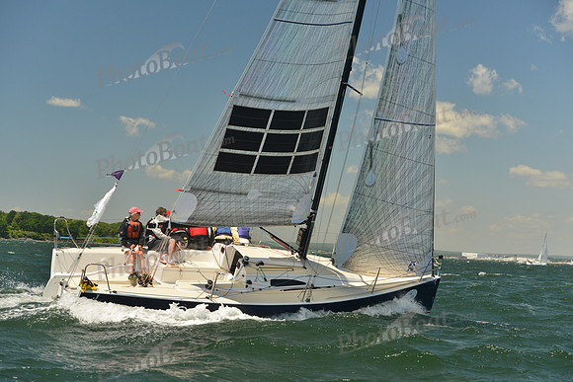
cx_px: 286
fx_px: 1114
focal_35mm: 70
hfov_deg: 28.8
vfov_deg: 19.5
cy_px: 191
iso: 400
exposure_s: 1/800
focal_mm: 70
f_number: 5.6
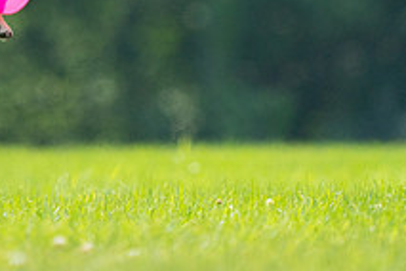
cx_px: 11
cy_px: -77
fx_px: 18404
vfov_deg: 0.8
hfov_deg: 1.3
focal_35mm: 1632
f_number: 6.3
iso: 2000
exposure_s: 1/4000
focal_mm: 600
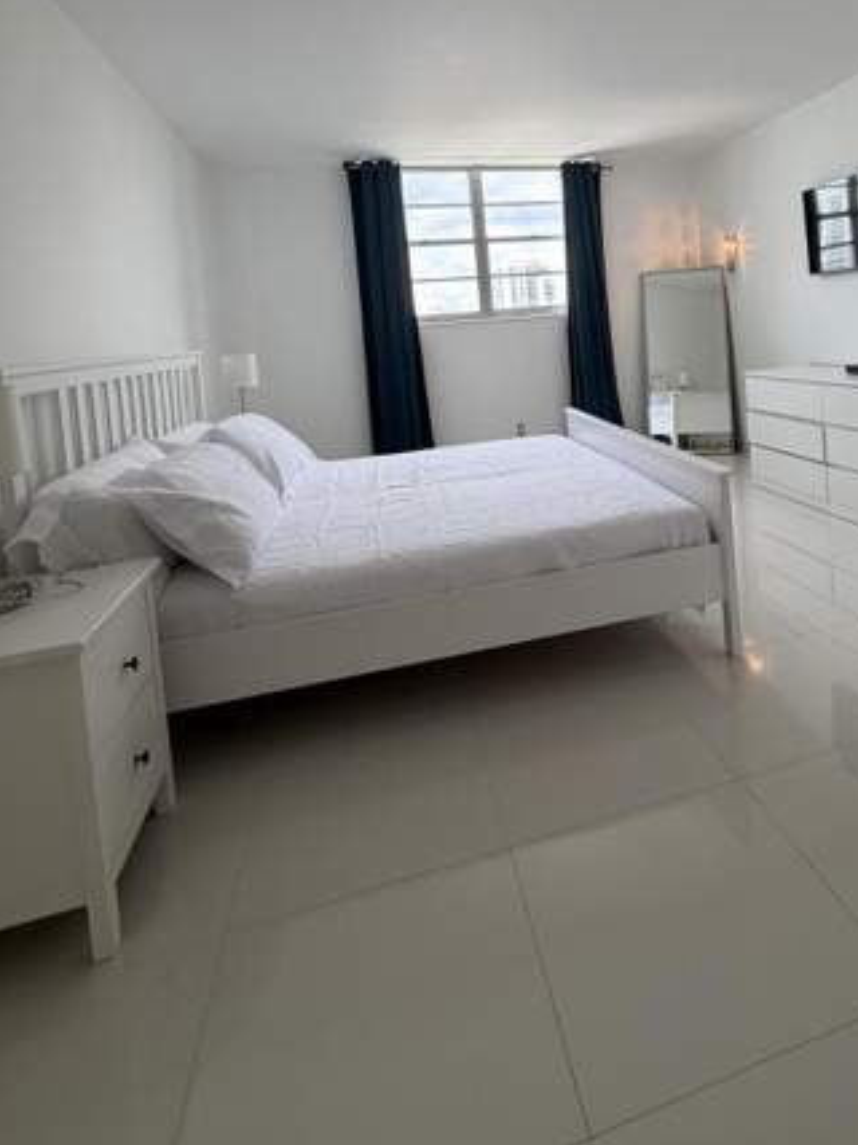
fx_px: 694
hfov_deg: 61.8
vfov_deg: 75.7
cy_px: 354
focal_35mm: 21
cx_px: 574
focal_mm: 2.22
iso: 125
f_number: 2.2
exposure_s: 1/120
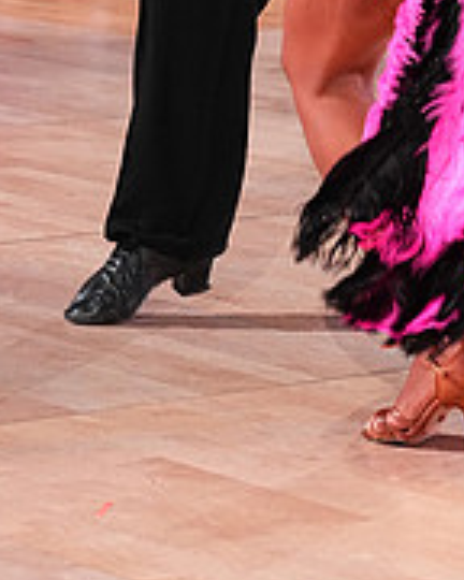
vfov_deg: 8.9
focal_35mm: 212
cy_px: -267
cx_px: 379
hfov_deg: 7.3
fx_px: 3639
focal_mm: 70
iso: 4000
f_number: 5
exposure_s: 1/200
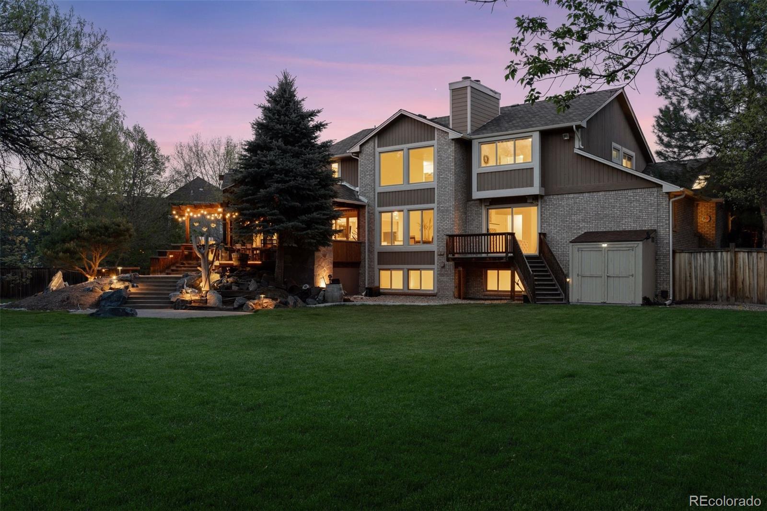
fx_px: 660
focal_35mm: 31
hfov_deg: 60.3
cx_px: 384
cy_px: 256
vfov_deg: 42.3
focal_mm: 31
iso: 400
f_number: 8
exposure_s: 1/1.25
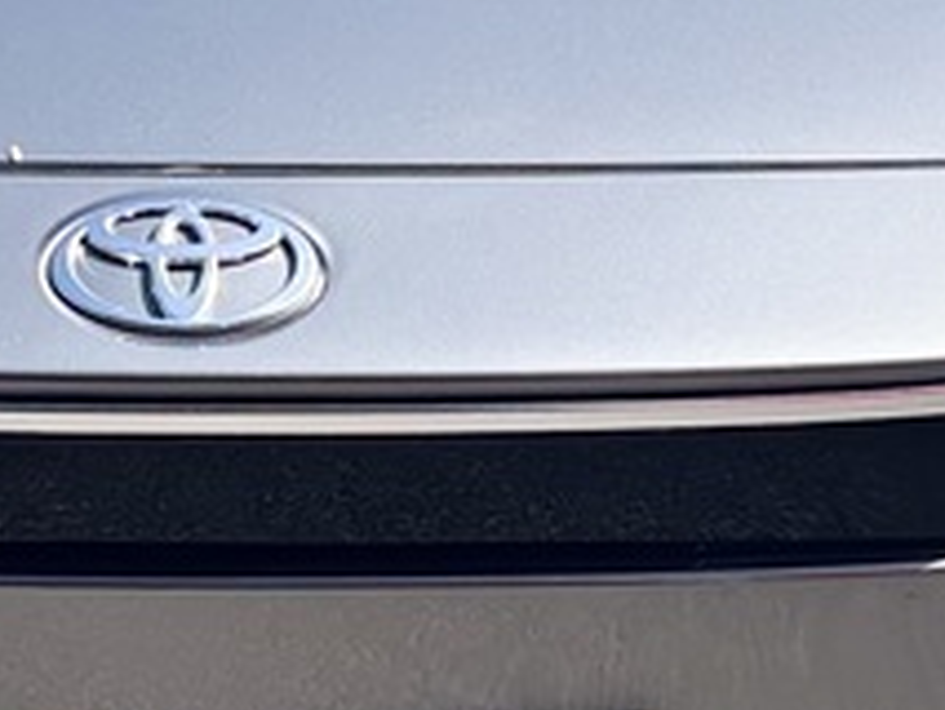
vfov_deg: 8.4
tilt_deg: -17.7
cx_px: 93
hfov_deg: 11.2
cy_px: 120
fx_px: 4807
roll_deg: +2.2
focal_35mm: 176
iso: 50
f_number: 1.6
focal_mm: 5.96
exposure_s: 1/1812
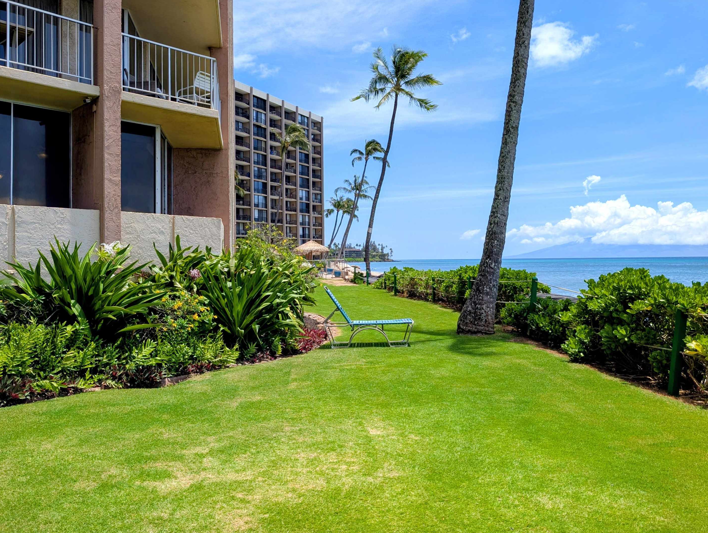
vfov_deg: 53.1
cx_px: 346
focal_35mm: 26
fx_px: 533
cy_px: 247
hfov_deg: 67.2
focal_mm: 6.9
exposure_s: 1/1110
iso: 21
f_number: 1.68
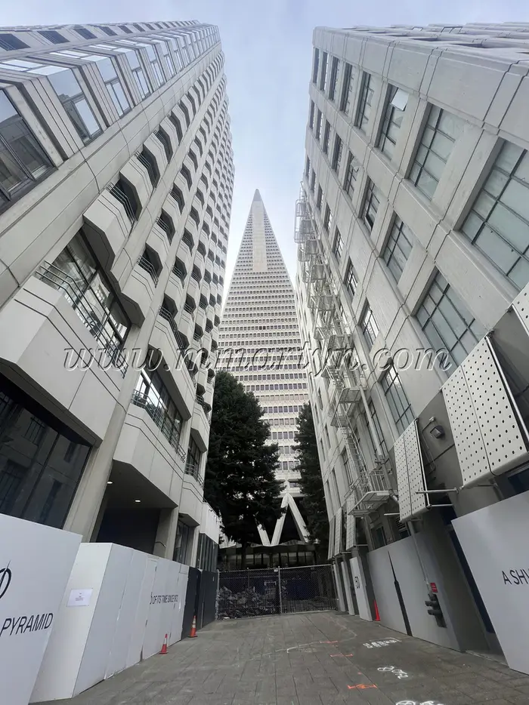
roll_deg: +3.0
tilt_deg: +40.4
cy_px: 352
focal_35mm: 13
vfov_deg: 106.2
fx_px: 265
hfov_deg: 89.9
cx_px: 264
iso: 32
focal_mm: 1.57
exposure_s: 1/399
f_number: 1.8
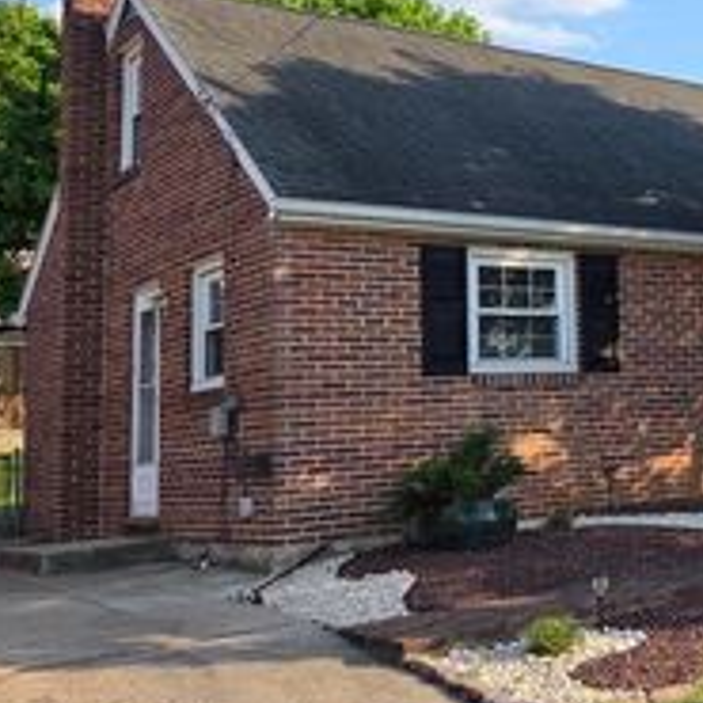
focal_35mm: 55
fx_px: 1264
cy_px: 256
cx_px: 927
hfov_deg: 26.2
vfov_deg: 30.9
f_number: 1.8
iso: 80
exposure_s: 1/1849
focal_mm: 5.4
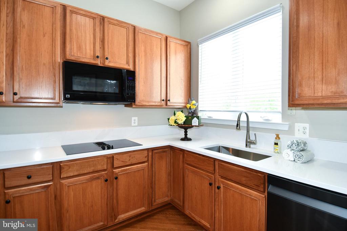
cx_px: 174
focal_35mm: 18
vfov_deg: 67.4
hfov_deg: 90.0
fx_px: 174
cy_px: 116
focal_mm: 12
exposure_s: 1/60
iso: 200
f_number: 4
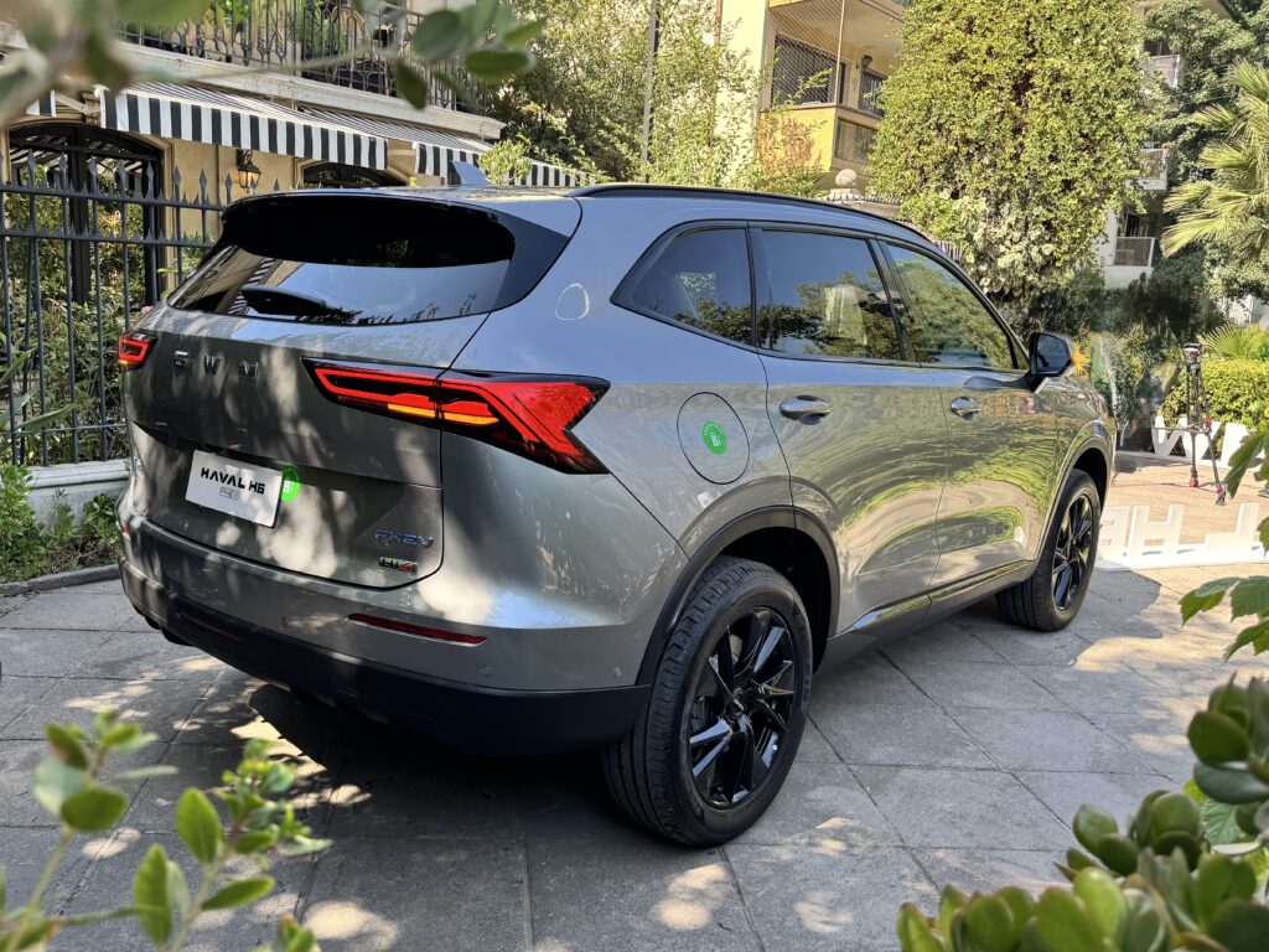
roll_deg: -2.1
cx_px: 634
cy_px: 476
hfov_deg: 71.6
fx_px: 880
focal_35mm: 24
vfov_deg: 56.8
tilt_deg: -11.0
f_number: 1.78
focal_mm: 6.76
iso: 80
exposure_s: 1/467
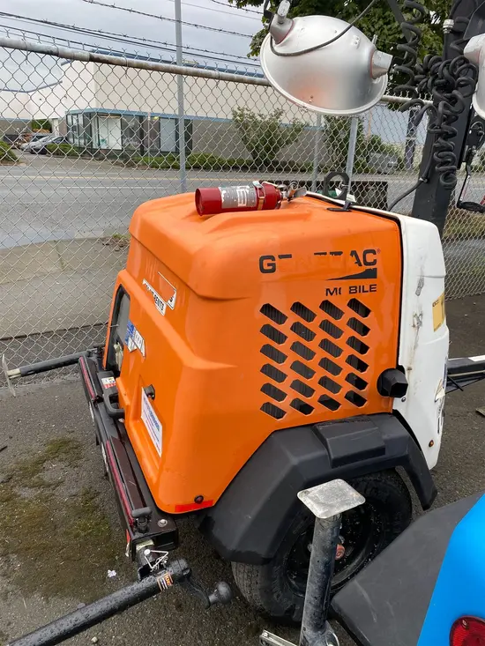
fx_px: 486
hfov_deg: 53.1
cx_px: 242
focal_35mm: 26
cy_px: 323
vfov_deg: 67.3
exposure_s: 1/290
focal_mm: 4.25
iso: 32
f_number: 1.8
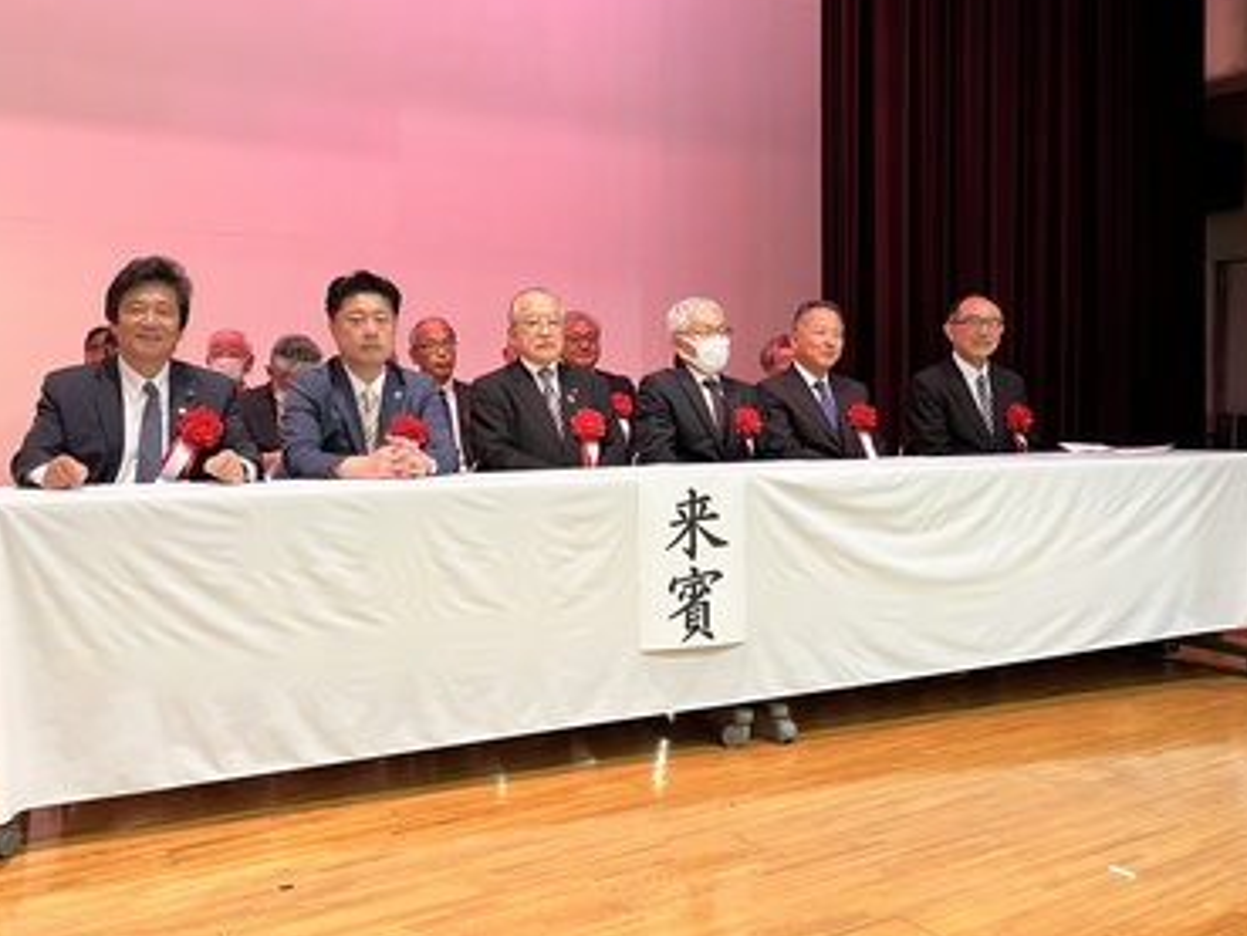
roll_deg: +0.3
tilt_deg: -2.6
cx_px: 554
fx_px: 1117
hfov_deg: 58.2
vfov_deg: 45.5
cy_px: 449
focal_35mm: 31
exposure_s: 1/60
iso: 160
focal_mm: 5.1
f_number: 1.6
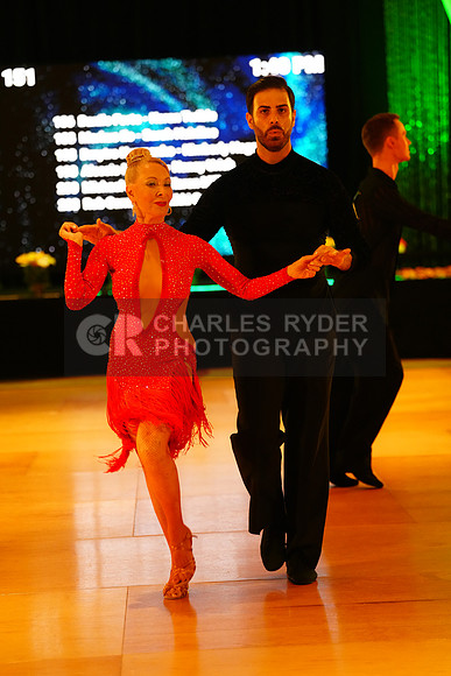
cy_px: 338
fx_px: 2066
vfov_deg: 18.6
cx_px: 226
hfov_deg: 12.5
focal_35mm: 110
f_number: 2.8
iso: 5000
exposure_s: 1/320
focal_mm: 110
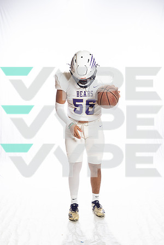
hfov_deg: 26.5
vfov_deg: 38.9
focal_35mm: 51
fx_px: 348
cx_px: 82
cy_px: 122
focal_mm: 51
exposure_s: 1/250
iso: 800
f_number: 8
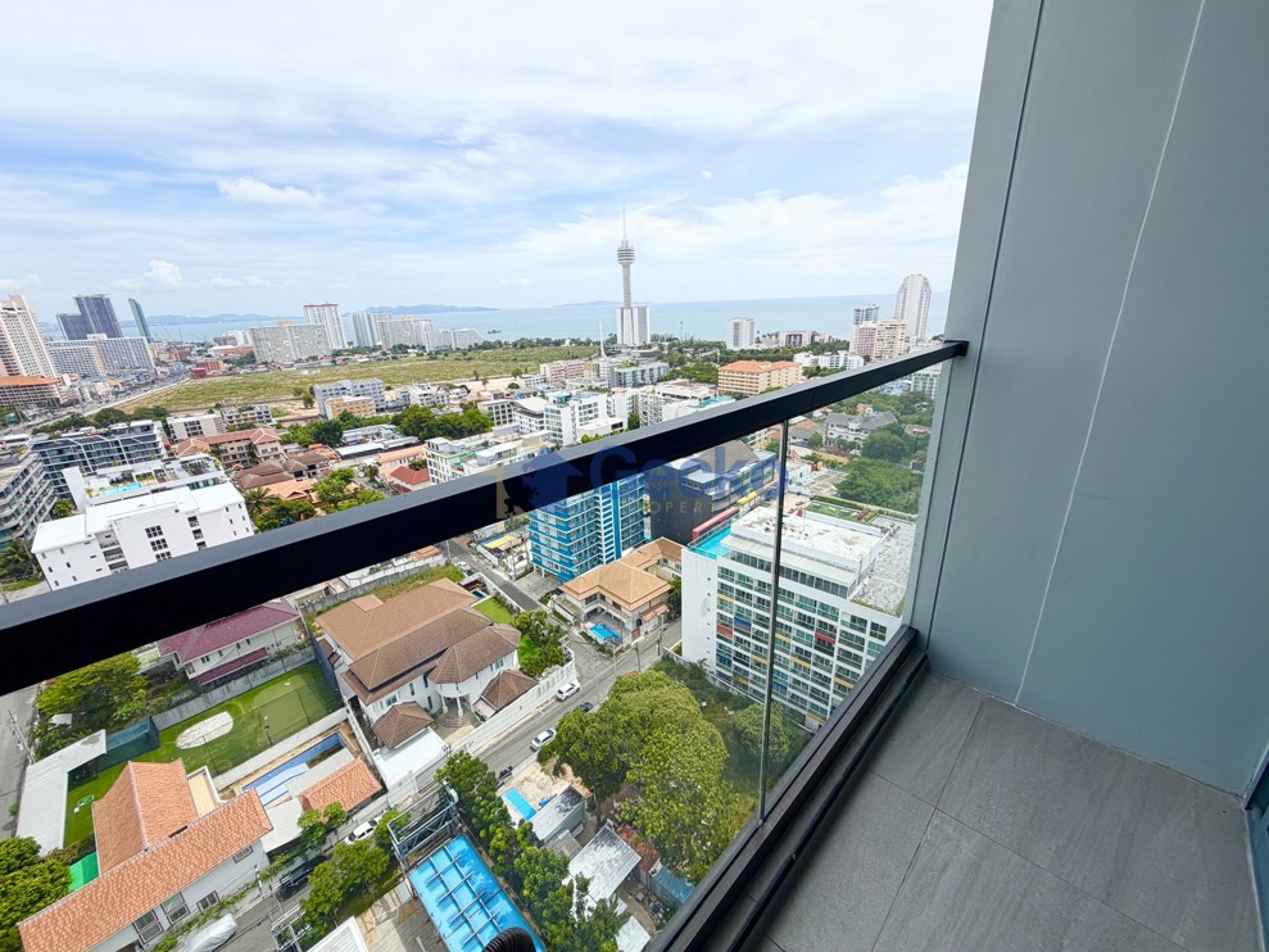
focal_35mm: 14
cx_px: 634
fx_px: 513
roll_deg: +2.7
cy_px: 476
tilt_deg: -18.7
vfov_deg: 85.7
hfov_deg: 102.1
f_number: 2.2
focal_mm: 2.22
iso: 20
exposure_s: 1/1001
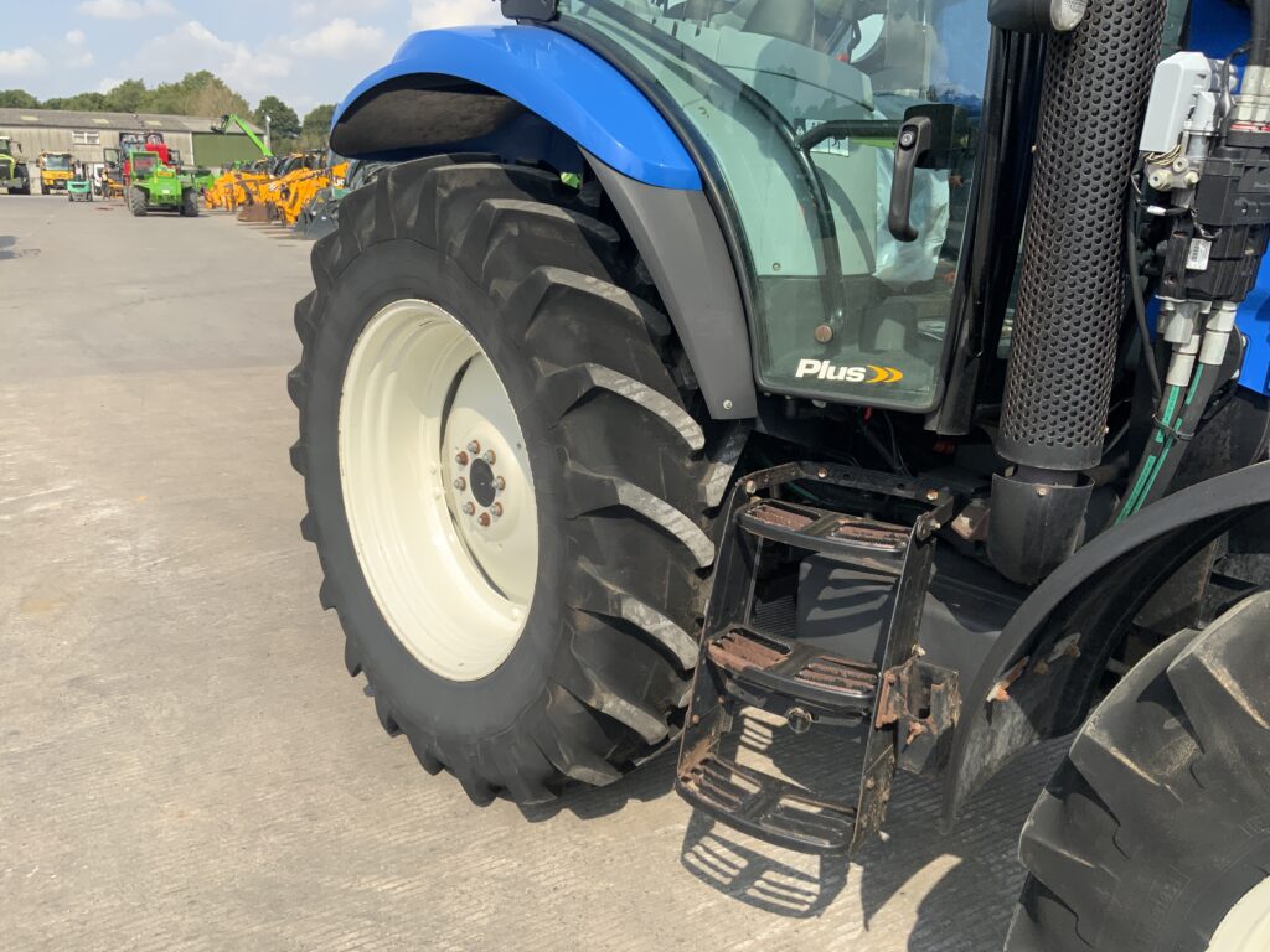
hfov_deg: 61.7
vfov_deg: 48.2
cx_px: 635
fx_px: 1064
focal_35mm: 29
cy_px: 476
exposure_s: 1/1626
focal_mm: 3
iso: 16
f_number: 1.8
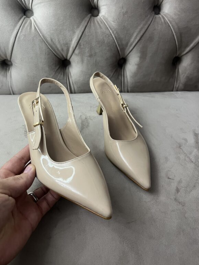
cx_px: 97
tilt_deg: -44.7
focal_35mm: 27
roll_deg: -2.9
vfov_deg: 65.3
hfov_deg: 51.4
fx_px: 207
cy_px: 129
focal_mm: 5.7
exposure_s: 1/50
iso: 320
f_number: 1.5
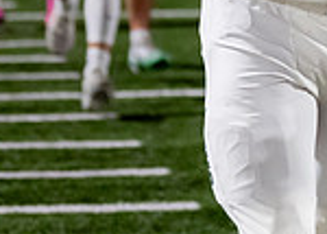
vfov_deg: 3.8
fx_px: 3463
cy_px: -244
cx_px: 328
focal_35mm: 373
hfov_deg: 5.4
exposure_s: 1/1250
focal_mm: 70
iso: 4000
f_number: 2.8
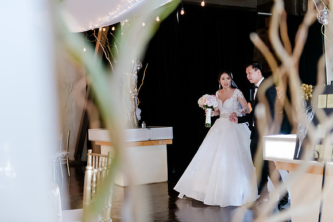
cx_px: 166
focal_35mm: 48
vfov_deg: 28.1
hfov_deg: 41.1
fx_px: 444
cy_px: 111
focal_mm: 48
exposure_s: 1/200
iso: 2500
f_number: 2.8
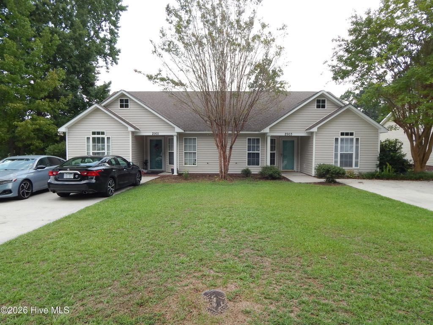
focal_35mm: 23
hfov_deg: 73.9
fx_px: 288
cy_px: 162
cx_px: 216
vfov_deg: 58.9
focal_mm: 4
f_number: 3
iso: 125
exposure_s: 1/400
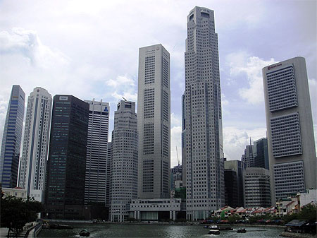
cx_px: 158
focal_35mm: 37
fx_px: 339
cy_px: 119
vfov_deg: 38.6
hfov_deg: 50.2
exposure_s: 1/350
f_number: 6.7
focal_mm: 5.7
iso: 50
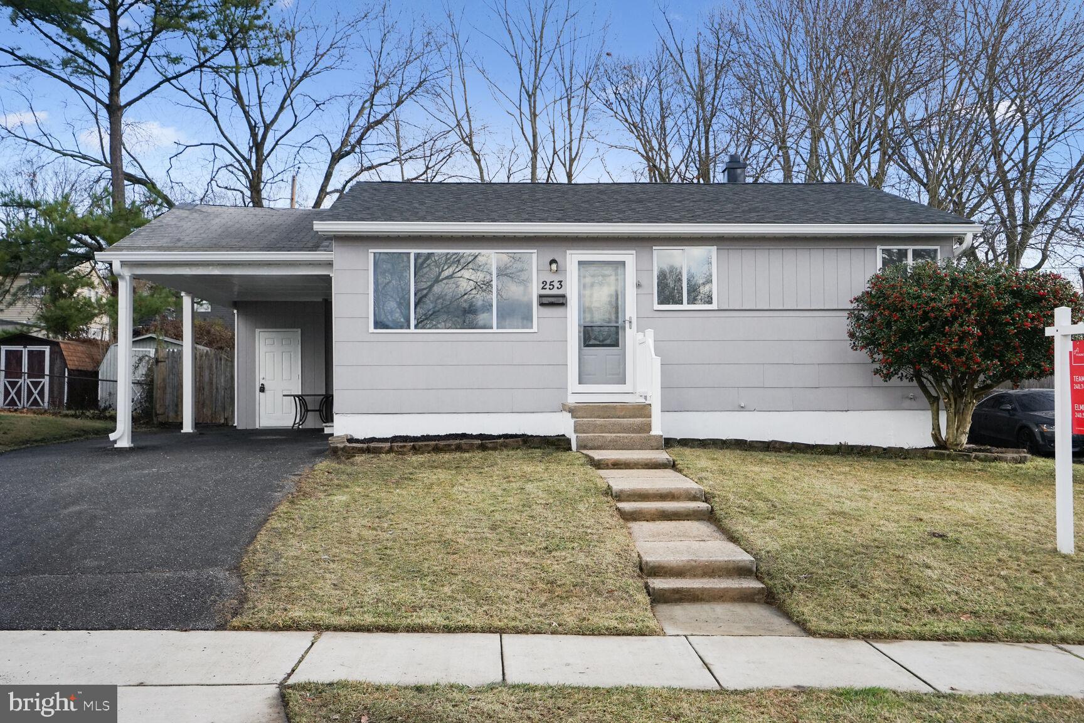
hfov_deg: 54.4
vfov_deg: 37.9
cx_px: 542
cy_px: 362
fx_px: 1054
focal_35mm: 35
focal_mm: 35
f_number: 9
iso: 800
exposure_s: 1/1000
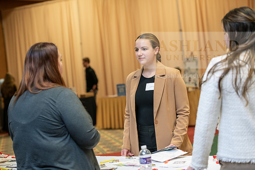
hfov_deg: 24.8
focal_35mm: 82
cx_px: 128
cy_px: 85
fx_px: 581
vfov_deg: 16.7
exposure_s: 1/200
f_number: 3.2
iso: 1600
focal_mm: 82
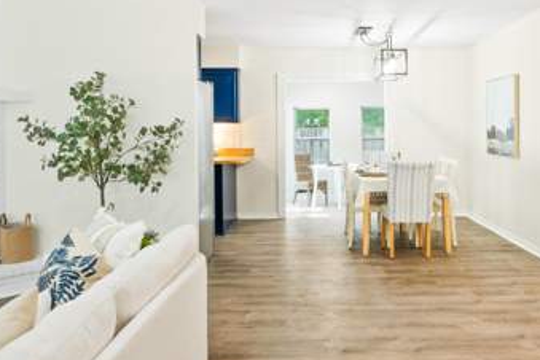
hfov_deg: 53.9
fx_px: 527
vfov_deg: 37.5
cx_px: 320
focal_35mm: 35
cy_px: 139
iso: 320
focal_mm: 14.9
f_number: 9
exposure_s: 1/5
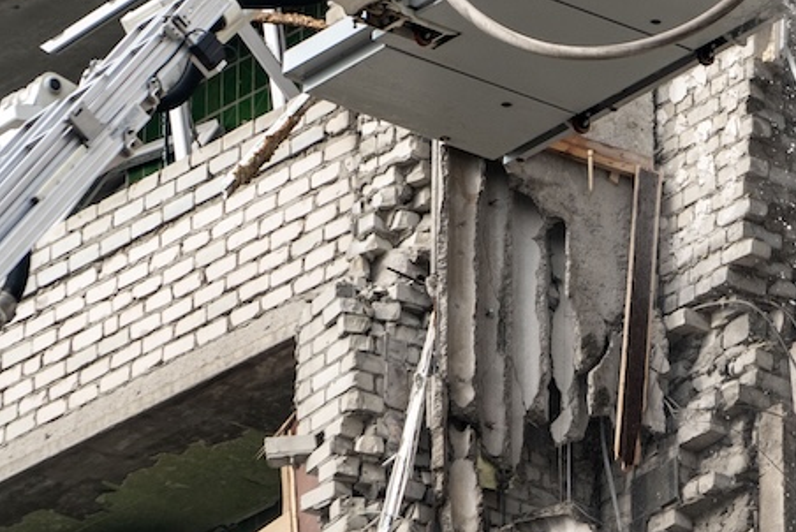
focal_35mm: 488
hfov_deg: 4.2
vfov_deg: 2.8
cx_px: 828
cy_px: 157
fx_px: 10797
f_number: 9
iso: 400
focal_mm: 184
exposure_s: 1/640
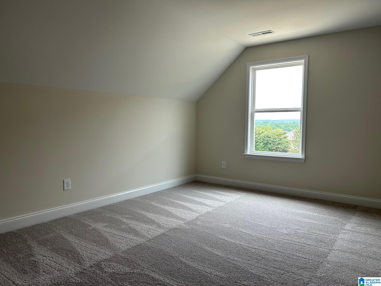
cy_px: 143
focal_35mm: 26
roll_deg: -0.2
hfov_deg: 67.3
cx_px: 190
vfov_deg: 53.1
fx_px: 286
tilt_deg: -3.6
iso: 40
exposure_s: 1/176
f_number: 1.5
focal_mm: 5.7
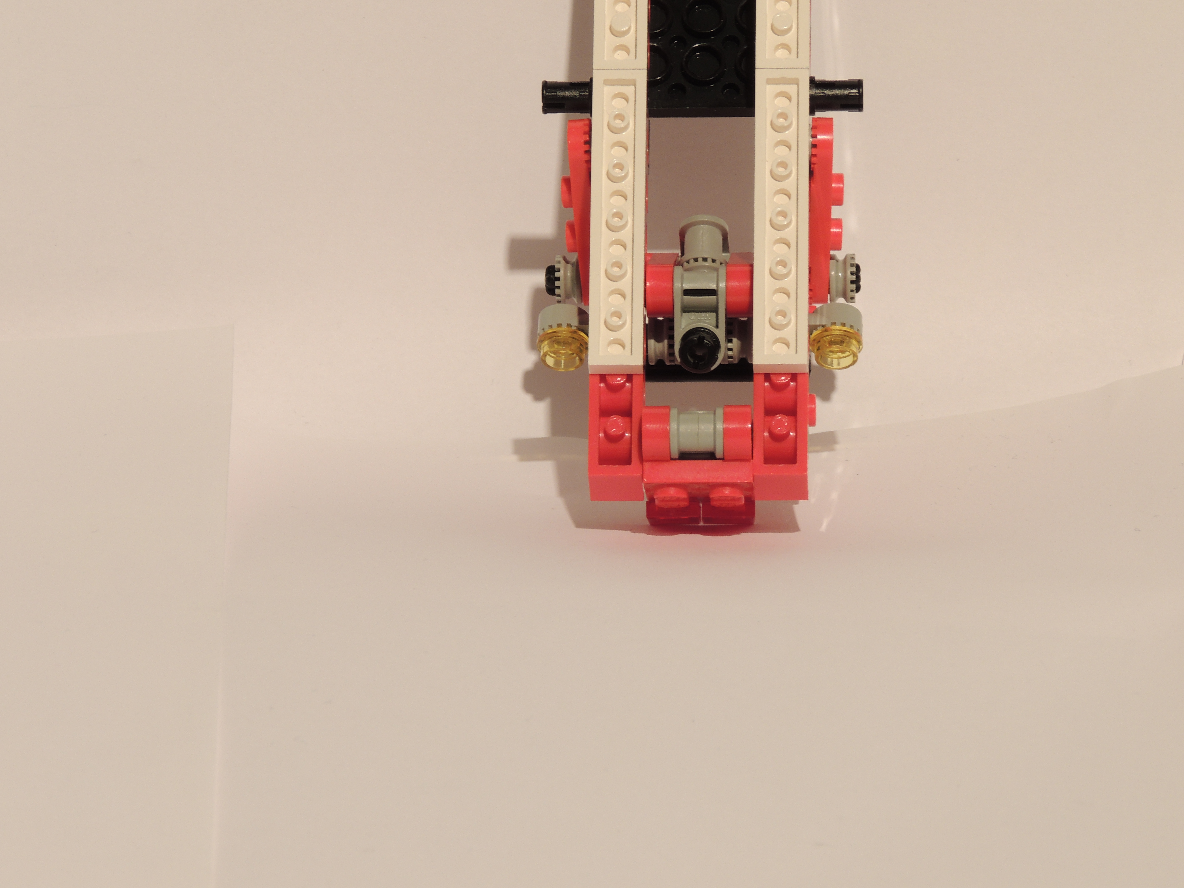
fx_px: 6328
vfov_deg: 8.0
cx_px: 592
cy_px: 444
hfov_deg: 10.7
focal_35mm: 185
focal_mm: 33
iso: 100
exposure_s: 1/2.5
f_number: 6.4
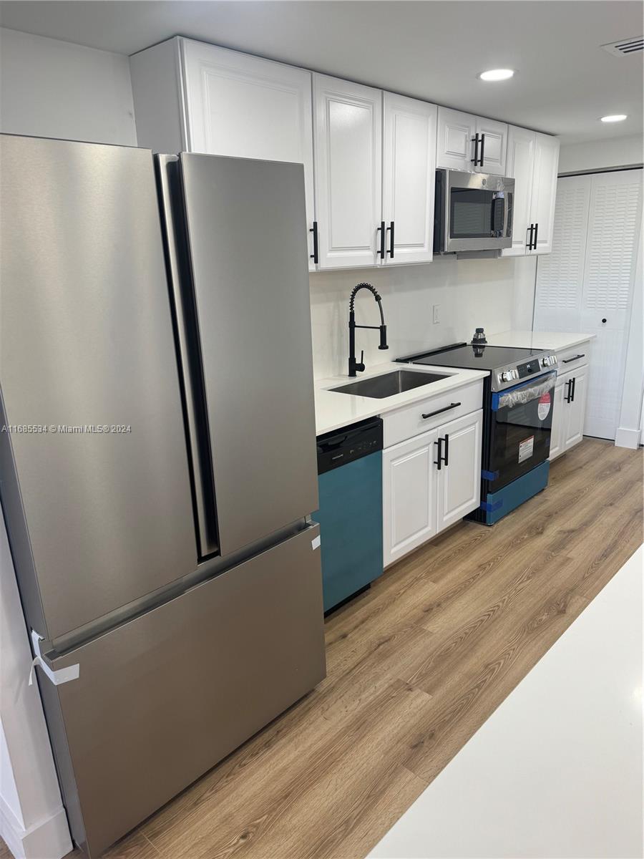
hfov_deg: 56.8
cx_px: 322
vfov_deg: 71.6
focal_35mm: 24
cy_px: 430
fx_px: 595
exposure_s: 1/120
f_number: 1.78
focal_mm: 6.76
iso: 80
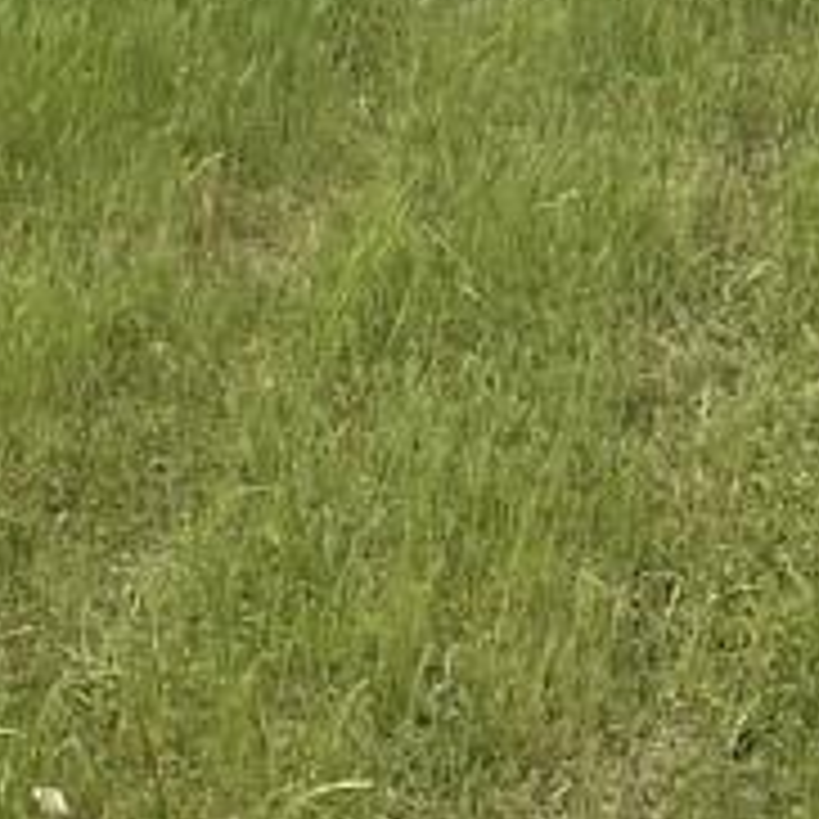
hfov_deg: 19.2
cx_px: 531
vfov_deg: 16.8
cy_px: -540
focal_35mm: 90
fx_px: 2409
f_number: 1.8
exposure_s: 1/3125
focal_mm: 3
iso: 16
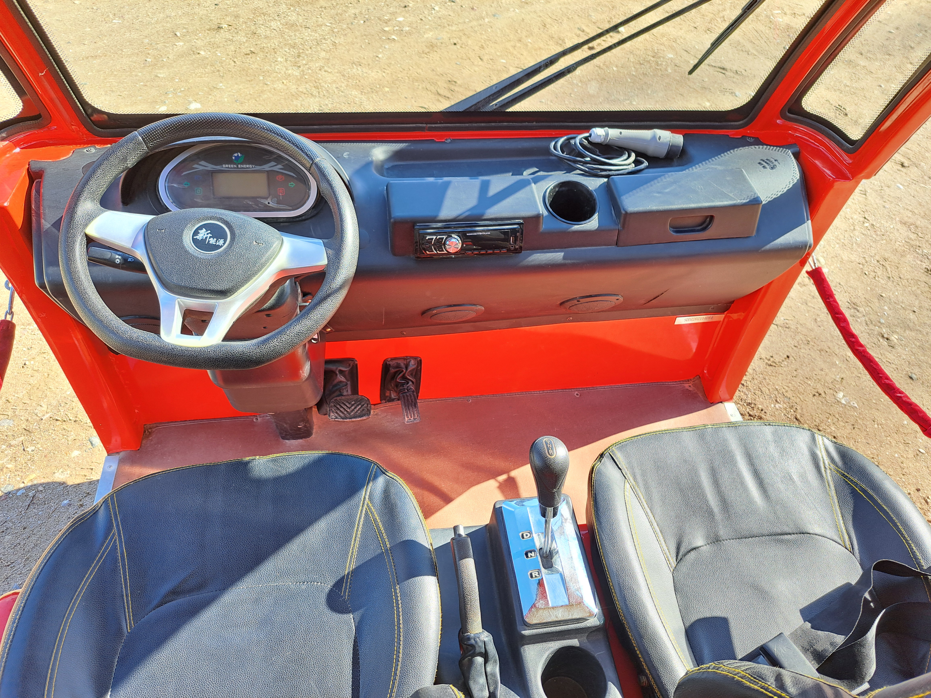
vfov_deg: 56.8
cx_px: 466
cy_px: 349
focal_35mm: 24
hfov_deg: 71.6
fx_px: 645
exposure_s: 1/184
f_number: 1.8
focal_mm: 5.23
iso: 50
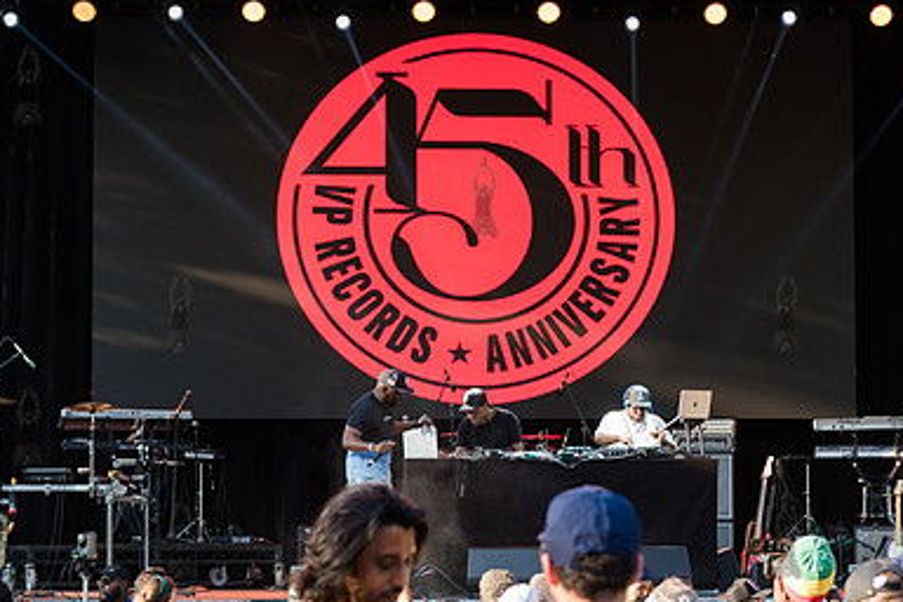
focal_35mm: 97
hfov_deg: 21.0
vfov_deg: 14.1
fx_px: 2433
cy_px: 425
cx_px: 468
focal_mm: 62
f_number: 3.5
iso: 500
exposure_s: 1/400
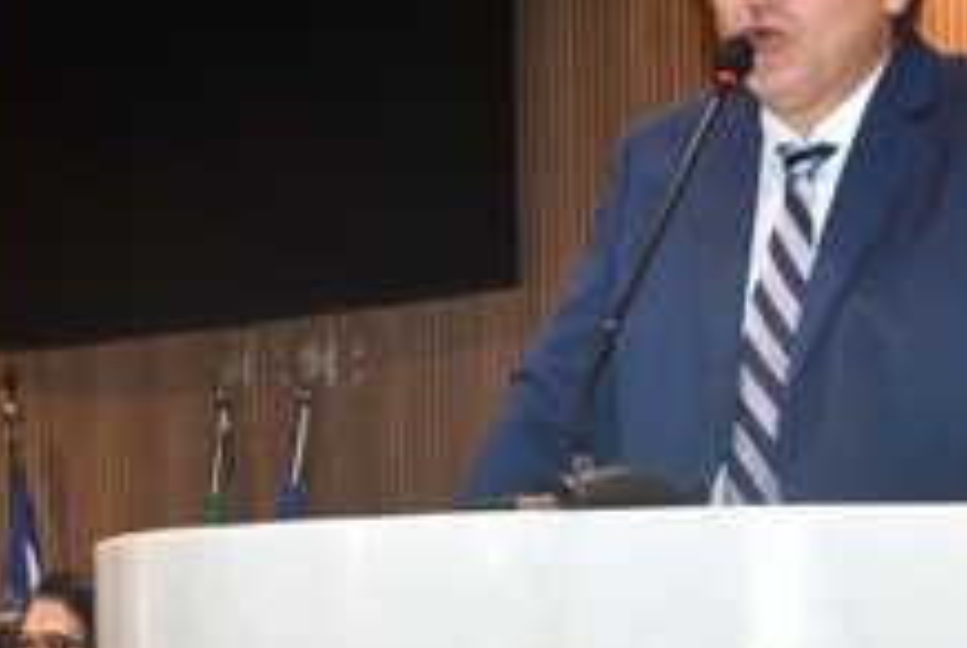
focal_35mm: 88
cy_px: 588
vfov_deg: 15.4
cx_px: 169
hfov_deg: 22.7
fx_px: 2367
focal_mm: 20
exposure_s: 1/60
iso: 720
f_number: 3.5
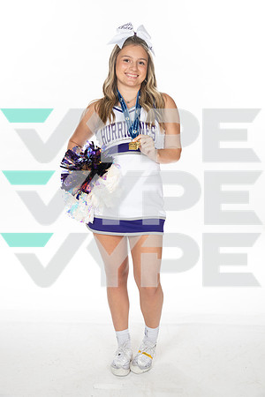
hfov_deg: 26.0
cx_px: 132
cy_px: 198
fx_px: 574
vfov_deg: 38.2
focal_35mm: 52
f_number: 7.1
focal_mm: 52
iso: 800
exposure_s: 1/320
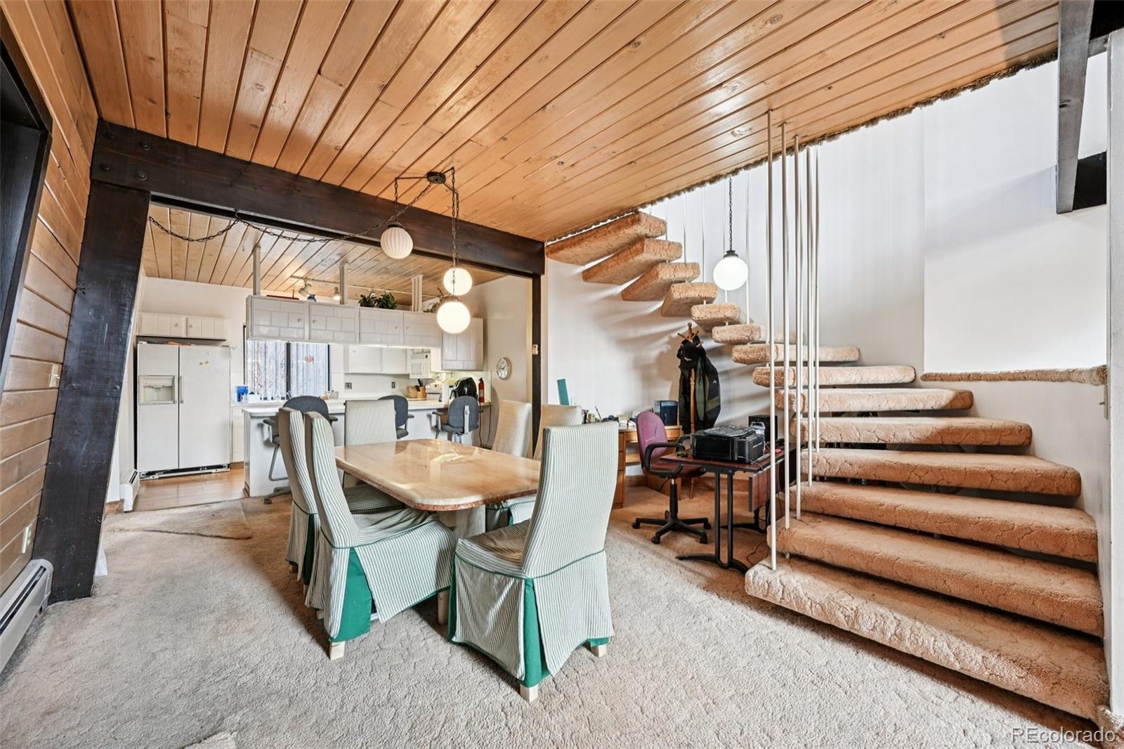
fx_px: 437
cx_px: 562
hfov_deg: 104.3
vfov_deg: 81.2
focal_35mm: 14
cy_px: 374
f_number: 11
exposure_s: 1/5
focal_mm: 14
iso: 400
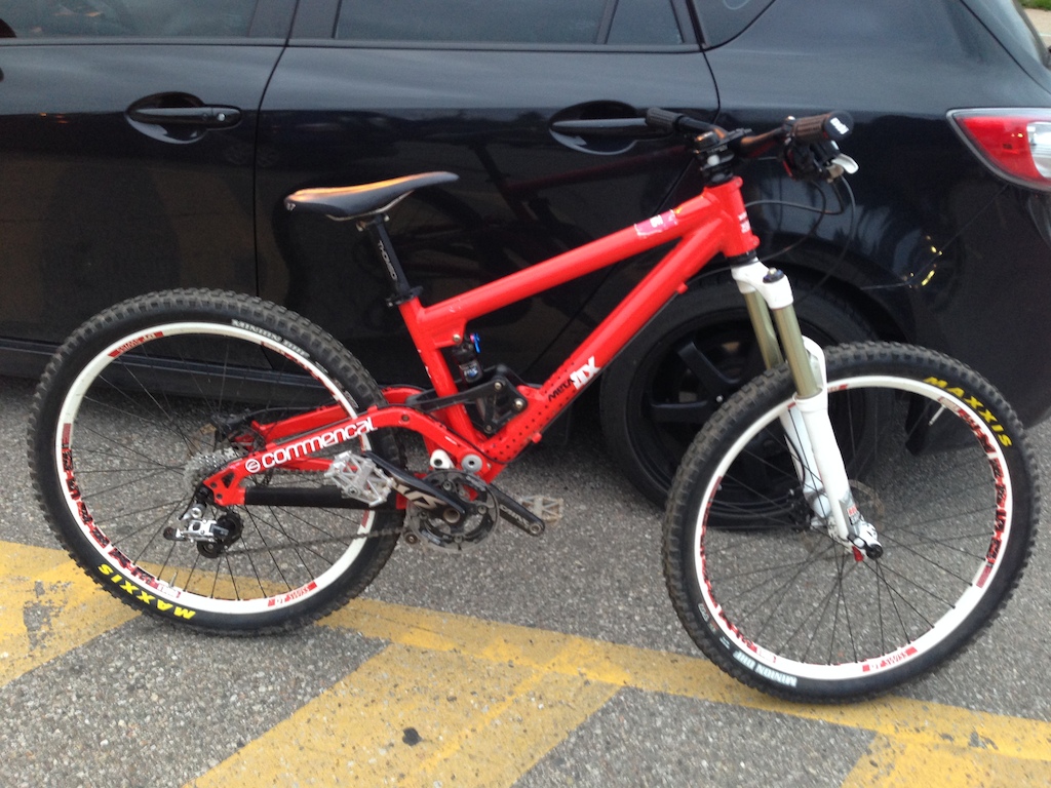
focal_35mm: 33
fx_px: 1002
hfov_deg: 55.4
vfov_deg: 42.9
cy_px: 394
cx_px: 526
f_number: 2.4
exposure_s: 1/20
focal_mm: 4.12
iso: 100
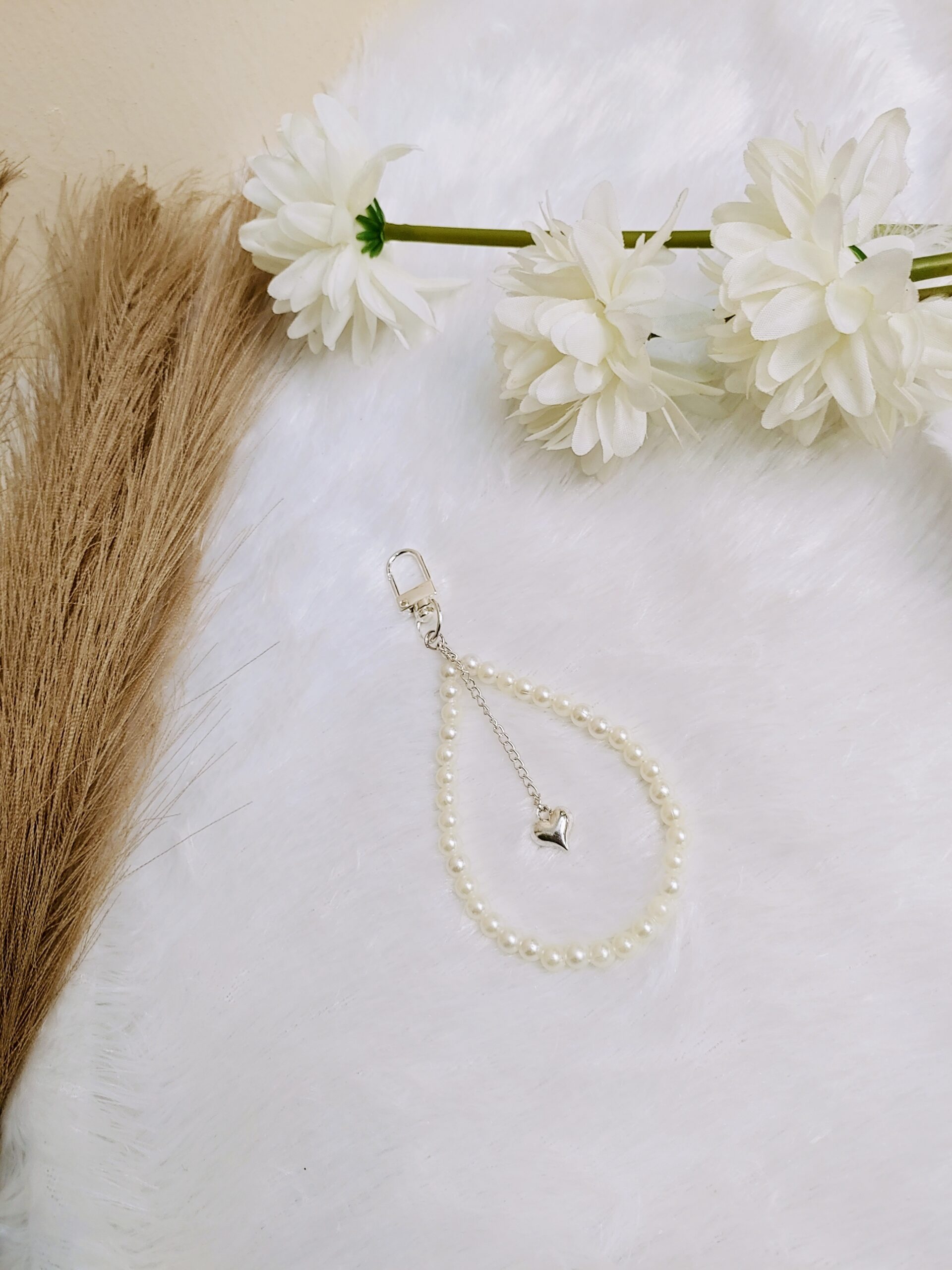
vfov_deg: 67.3
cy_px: 635
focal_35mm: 26
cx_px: 476
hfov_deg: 53.1
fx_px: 953
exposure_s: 1/50
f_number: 1.8
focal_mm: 4.36
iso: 100
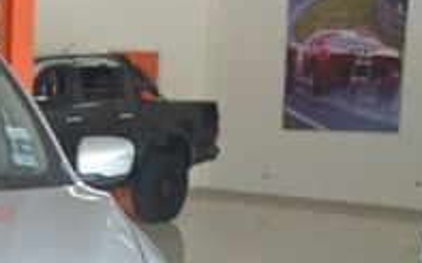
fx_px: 1023
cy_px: 308
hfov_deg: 20.9
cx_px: -150
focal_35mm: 89
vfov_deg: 14.3
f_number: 3.5
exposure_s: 1/160
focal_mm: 18
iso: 500
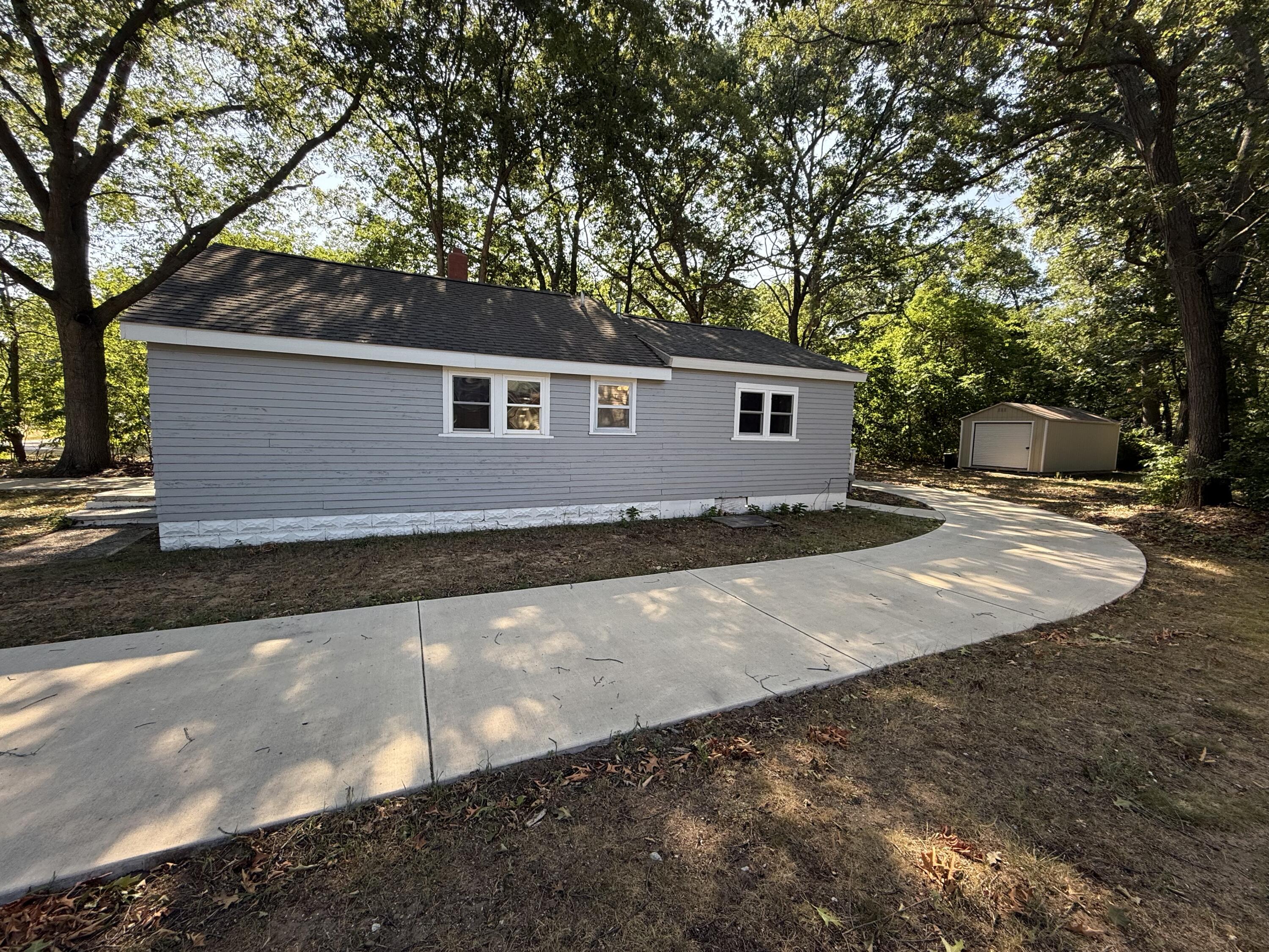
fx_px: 513
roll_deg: -1.3
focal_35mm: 14
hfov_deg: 102.1
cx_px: 634
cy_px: 476
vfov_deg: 85.7
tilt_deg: -4.9
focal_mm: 2.22
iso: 64
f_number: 2.2
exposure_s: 1/246
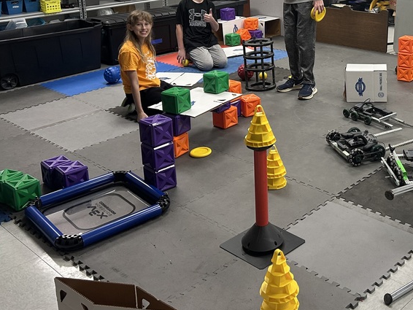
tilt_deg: -13.1
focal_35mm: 47
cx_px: 323
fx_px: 561
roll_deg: +0.7
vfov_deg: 29.9
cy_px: 45
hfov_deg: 39.1
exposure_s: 1/120
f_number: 1.5
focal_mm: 5.7
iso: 125
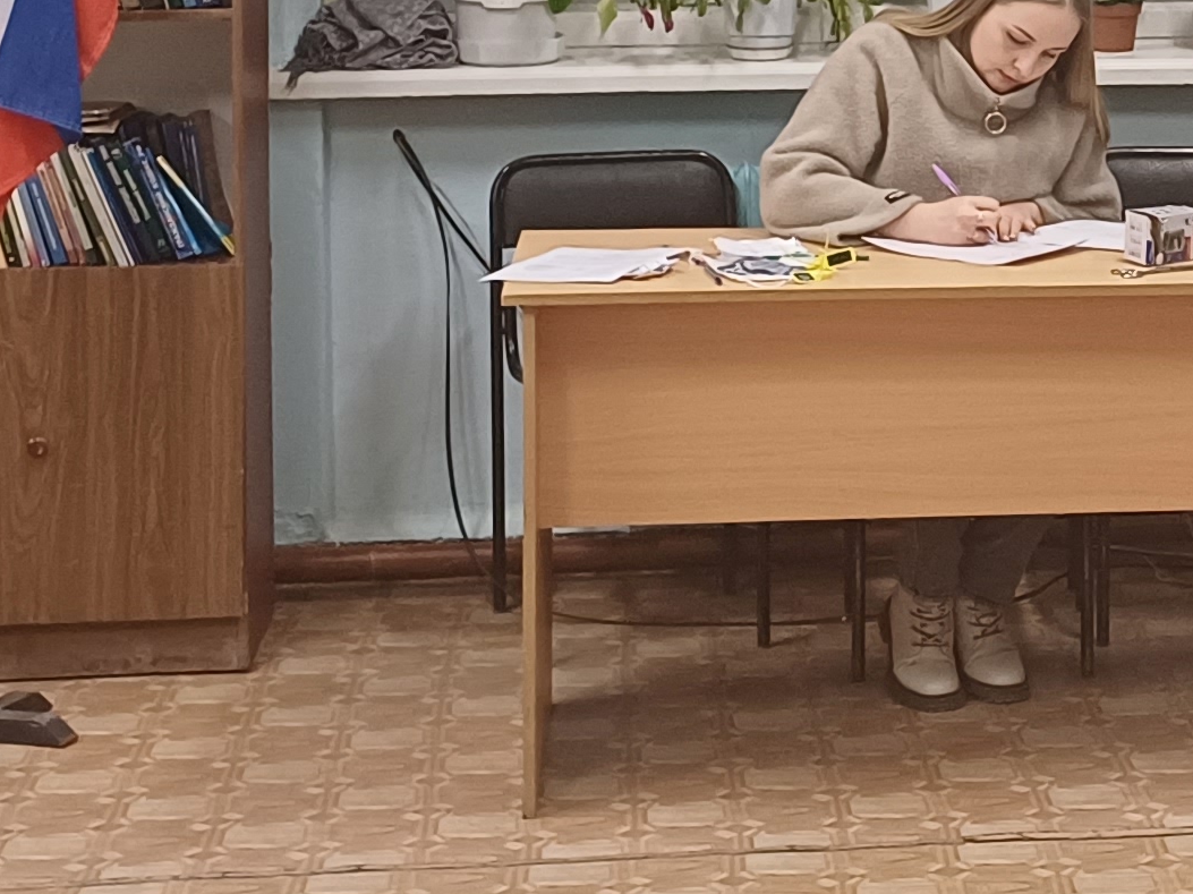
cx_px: 1156
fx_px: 3273
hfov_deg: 20.1
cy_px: -25
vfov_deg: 15.2
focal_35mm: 95
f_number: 1.8
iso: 320
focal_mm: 4.65
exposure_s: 1/33
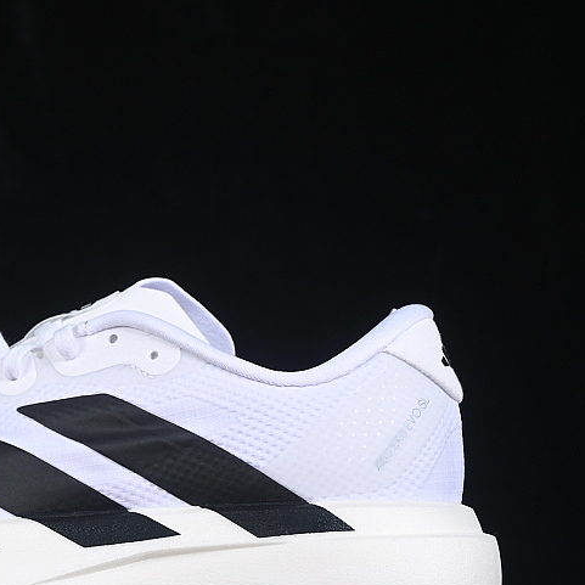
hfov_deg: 12.1
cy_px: 378
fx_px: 2734
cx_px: 79
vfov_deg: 12.2
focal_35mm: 143
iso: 160
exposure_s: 1/80
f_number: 8
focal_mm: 50
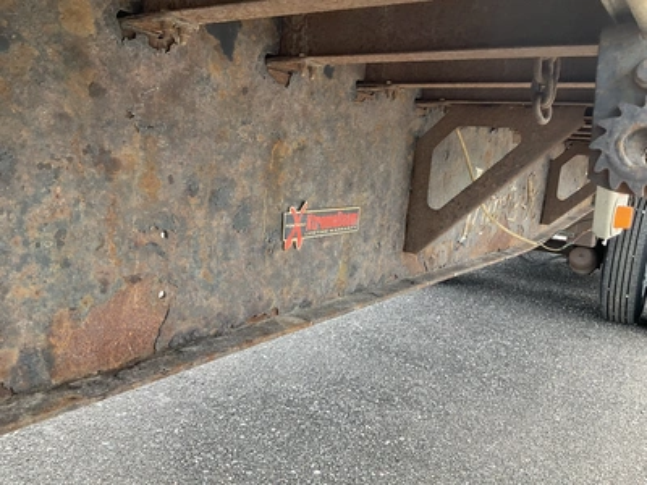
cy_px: 242
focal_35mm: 29
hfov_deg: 61.7
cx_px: 324
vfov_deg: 48.2
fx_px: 542
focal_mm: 3
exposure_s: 1/128
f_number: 1.8
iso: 25
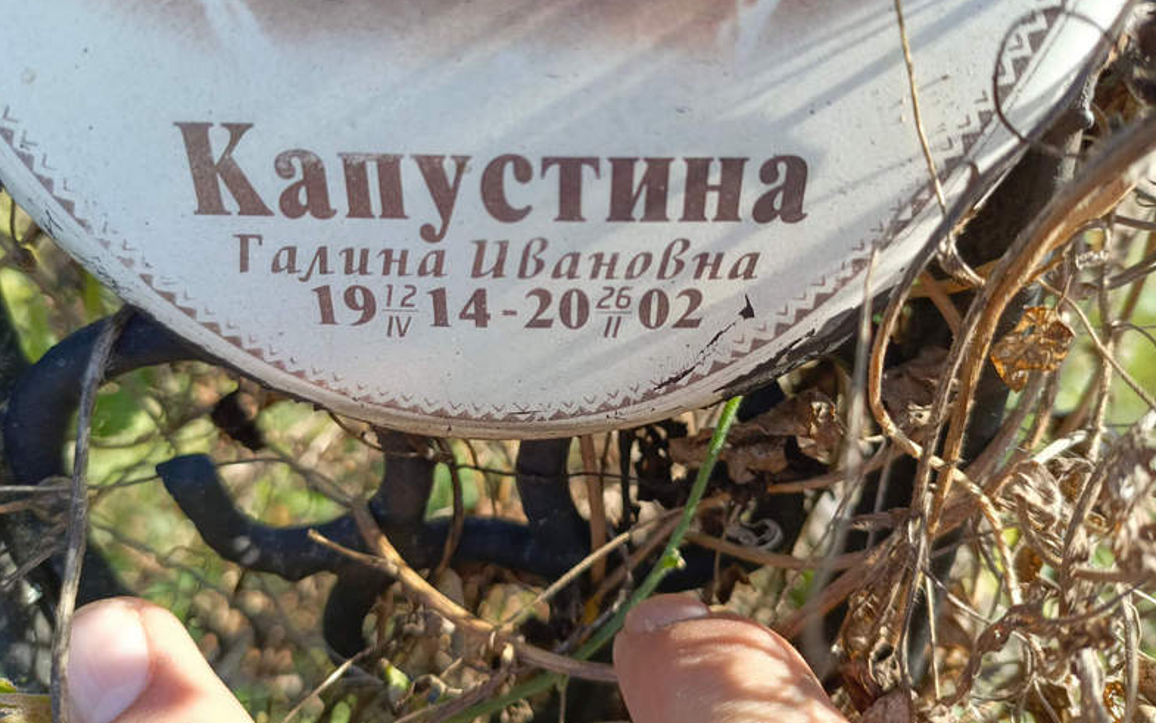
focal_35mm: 27
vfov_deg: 45.8
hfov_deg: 68.4
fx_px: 851
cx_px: 570
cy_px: 292
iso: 110
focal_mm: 4.76
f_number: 1.69
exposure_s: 1/248
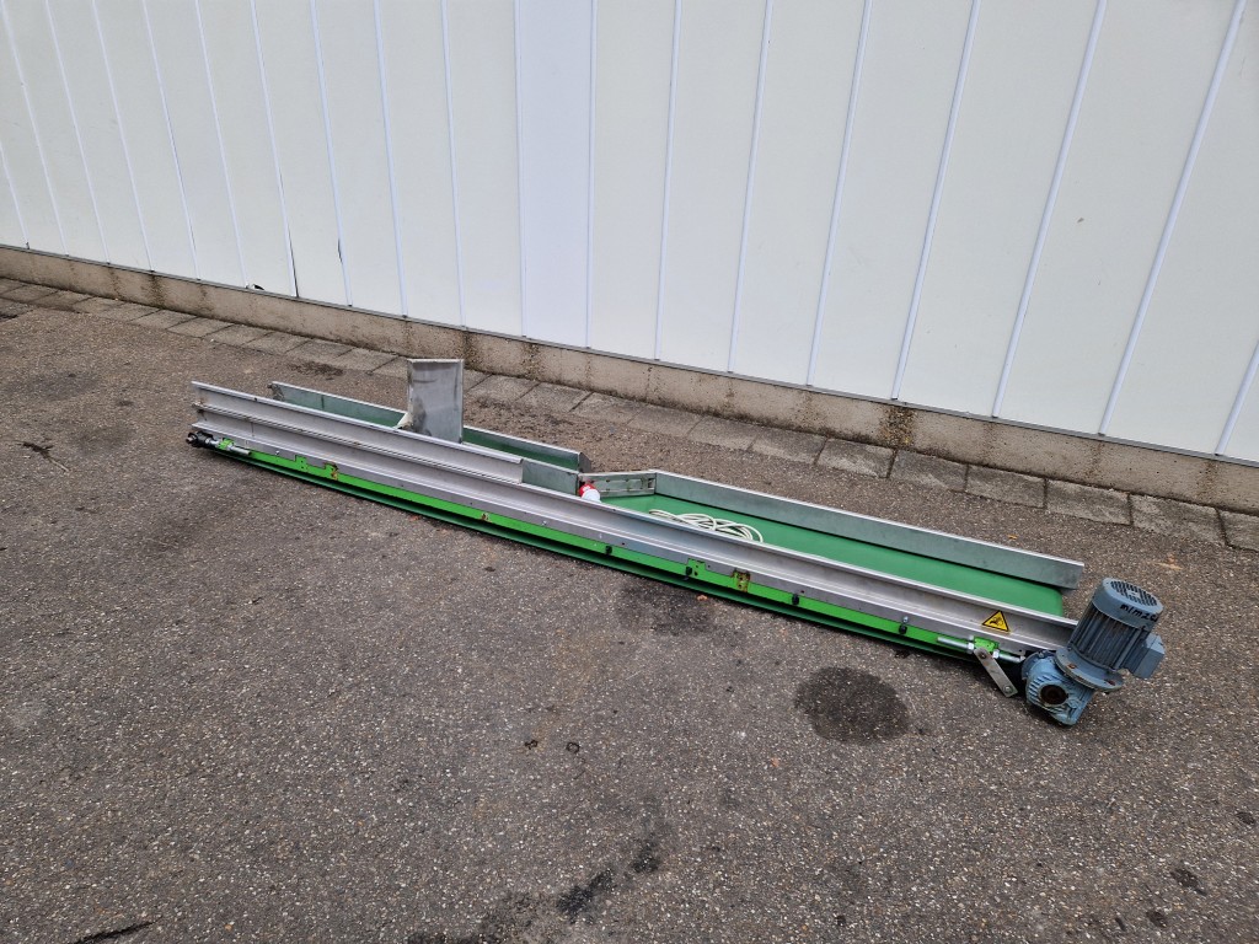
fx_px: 837
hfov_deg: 73.9
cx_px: 630
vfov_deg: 58.9
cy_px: 472
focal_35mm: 23
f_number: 1.8
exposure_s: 1/1296
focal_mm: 5.4
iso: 50
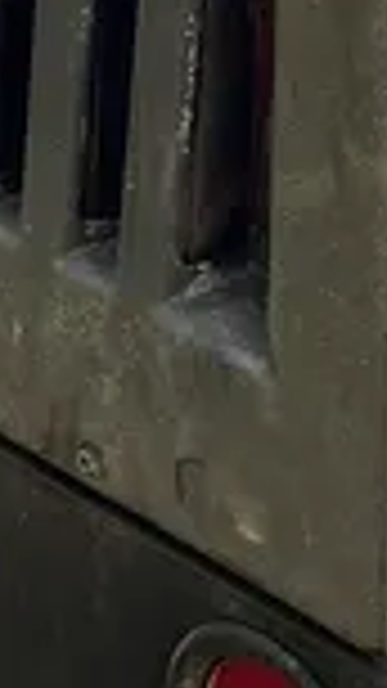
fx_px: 2482
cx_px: 405
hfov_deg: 8.9
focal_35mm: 136
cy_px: 110
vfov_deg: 15.7
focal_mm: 5.1
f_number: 1.6
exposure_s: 1/524
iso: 50
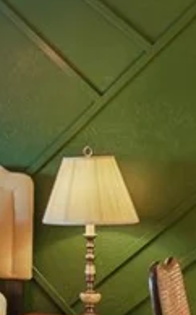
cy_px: 202
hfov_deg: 12.1
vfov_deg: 24.0
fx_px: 736
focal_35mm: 86
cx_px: -274
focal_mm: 16
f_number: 9
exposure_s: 1/1.25
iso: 320
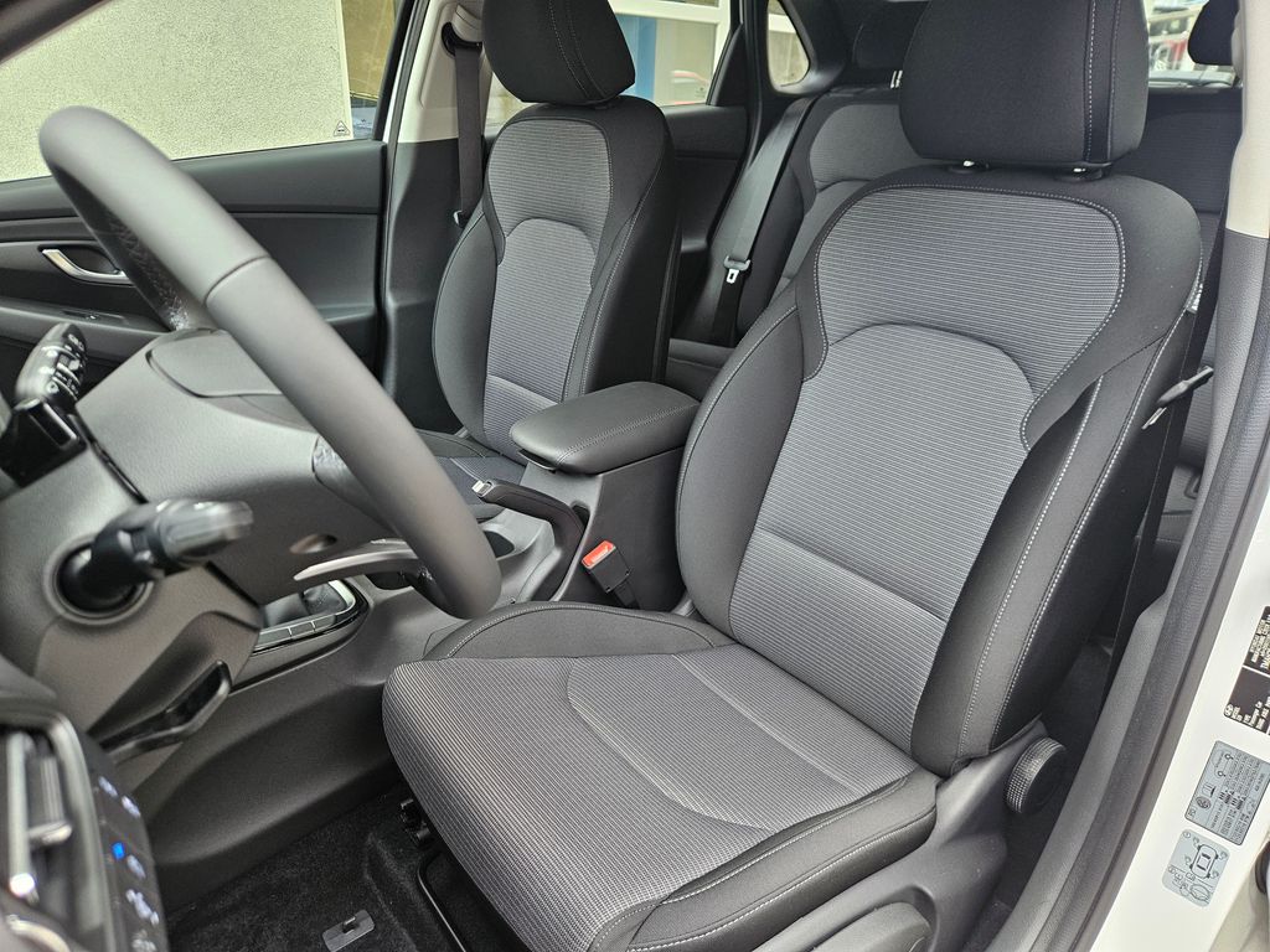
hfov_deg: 73.9
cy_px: 476
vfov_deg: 58.9
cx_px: 635
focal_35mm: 23
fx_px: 844
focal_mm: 5.4
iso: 250
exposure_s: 1/100
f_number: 1.8
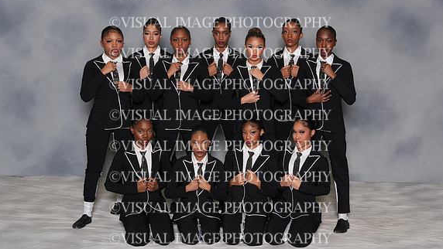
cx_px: 221
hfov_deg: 38.5
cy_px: 130
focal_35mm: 54
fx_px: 634
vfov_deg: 22.2
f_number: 8
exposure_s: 1/125
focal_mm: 34
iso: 800
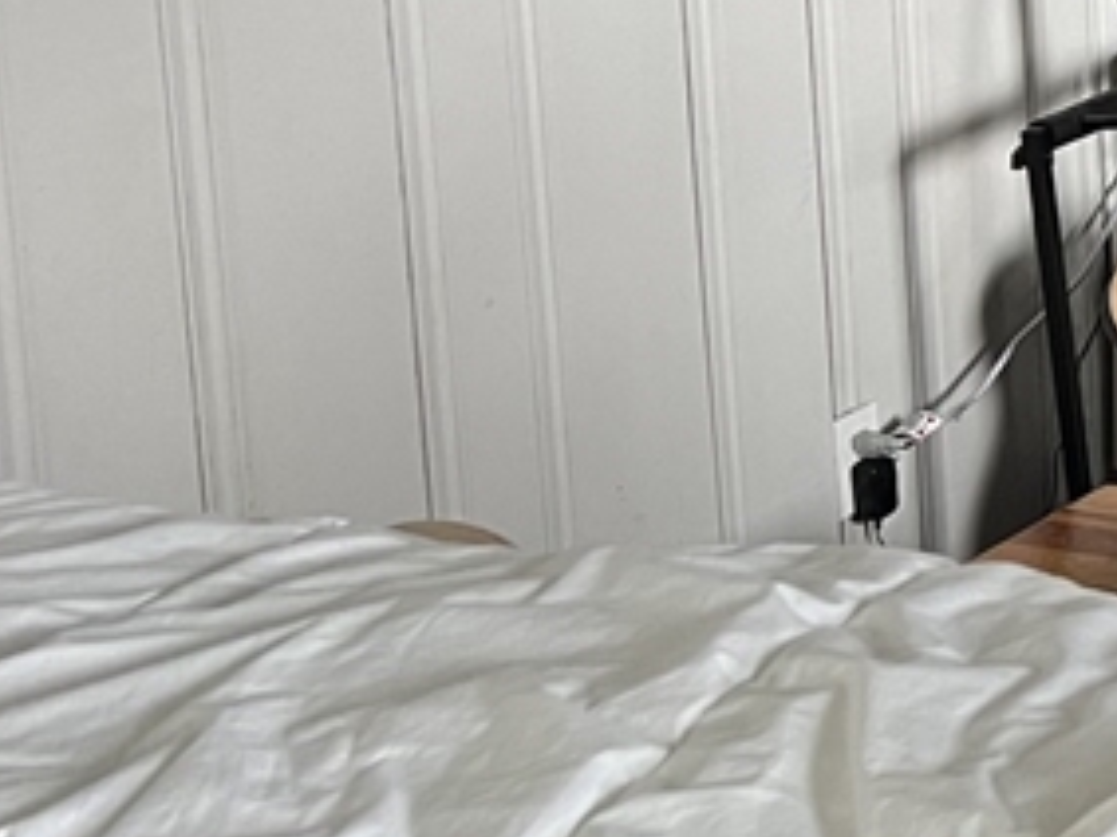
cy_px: -146
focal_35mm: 94
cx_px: 1899
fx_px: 3032
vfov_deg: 15.2
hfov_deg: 17.6
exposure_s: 1/60
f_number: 1.5
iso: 400
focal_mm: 5.7
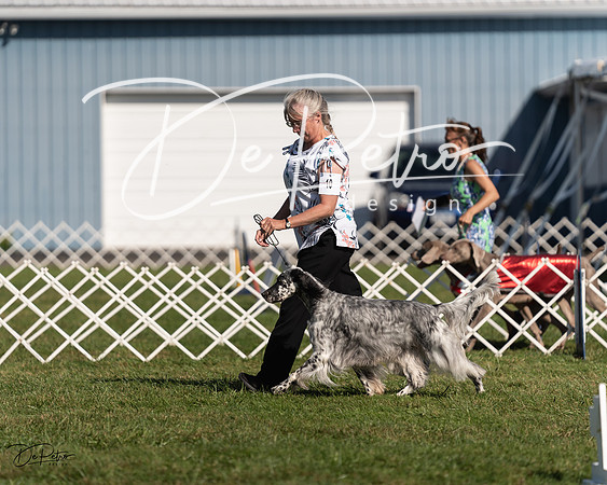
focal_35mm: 225
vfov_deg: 6.9
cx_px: 304
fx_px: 4045
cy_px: 242
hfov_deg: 8.6
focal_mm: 200
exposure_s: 1/2500
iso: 100
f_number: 3.2
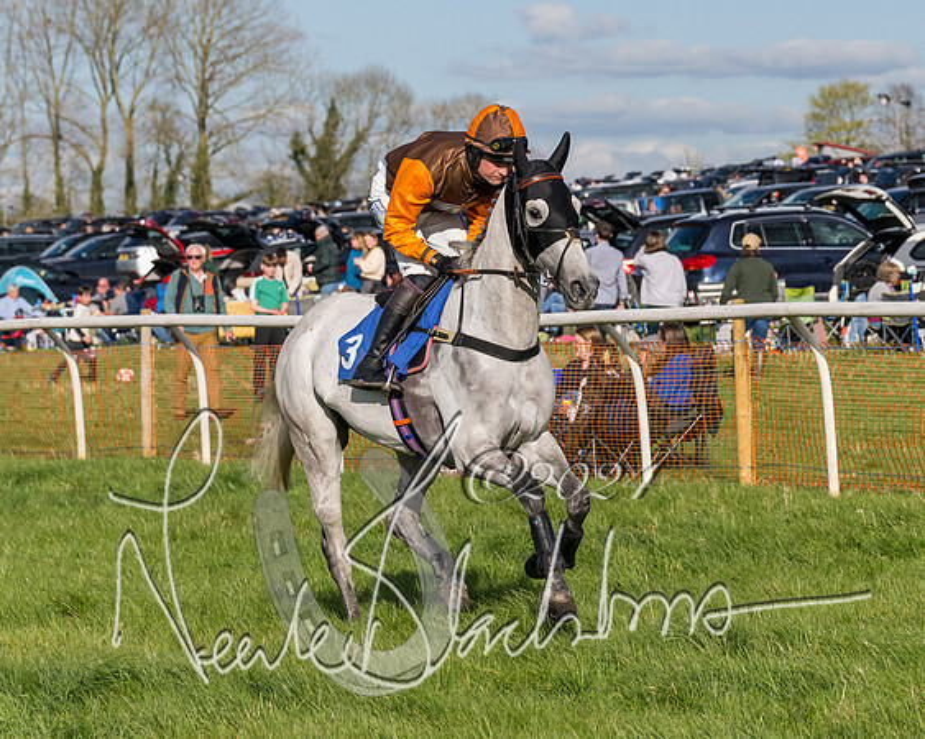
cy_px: 297
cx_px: 535
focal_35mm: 201
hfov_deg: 9.6
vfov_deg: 7.7
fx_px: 5492
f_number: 5
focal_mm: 90
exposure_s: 1/3200
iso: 400
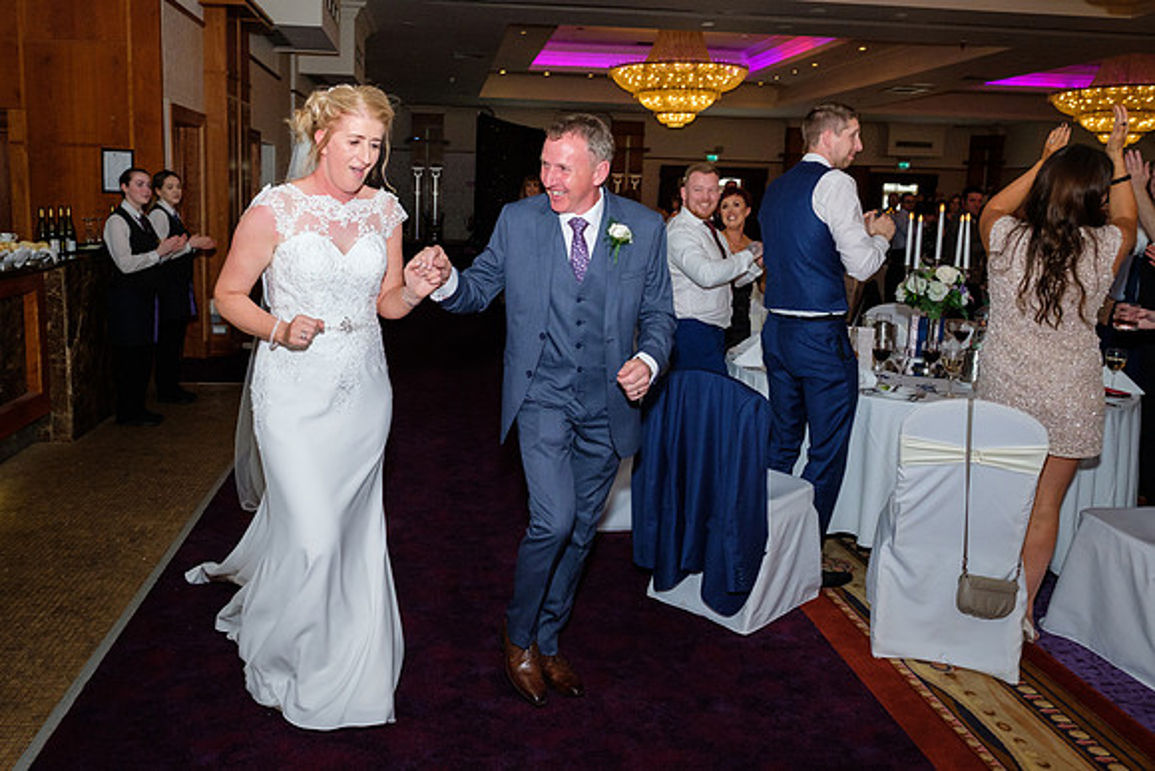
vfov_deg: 48.0
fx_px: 864
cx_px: 509
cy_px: 340
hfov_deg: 67.3
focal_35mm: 27
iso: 1600
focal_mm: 16
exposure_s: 1/160
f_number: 5
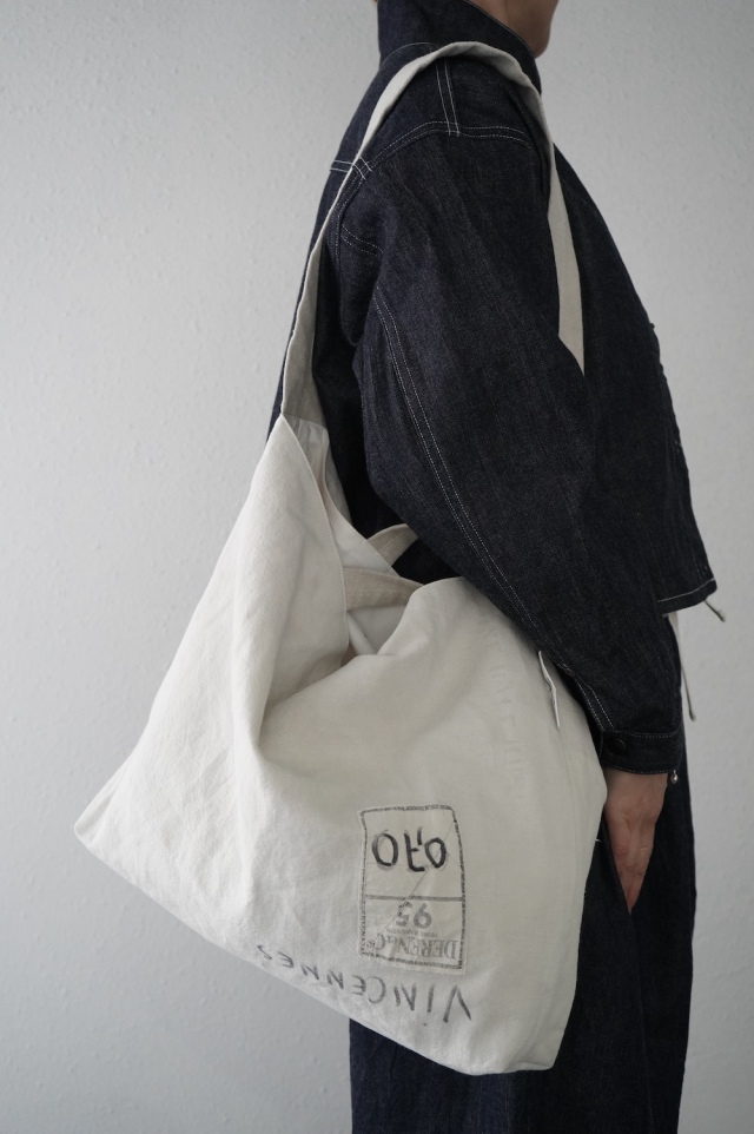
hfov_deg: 29.8
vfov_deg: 43.6
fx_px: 1416
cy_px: 567
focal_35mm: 45
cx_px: 377
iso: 5000
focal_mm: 45
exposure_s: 1/200
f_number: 5.6
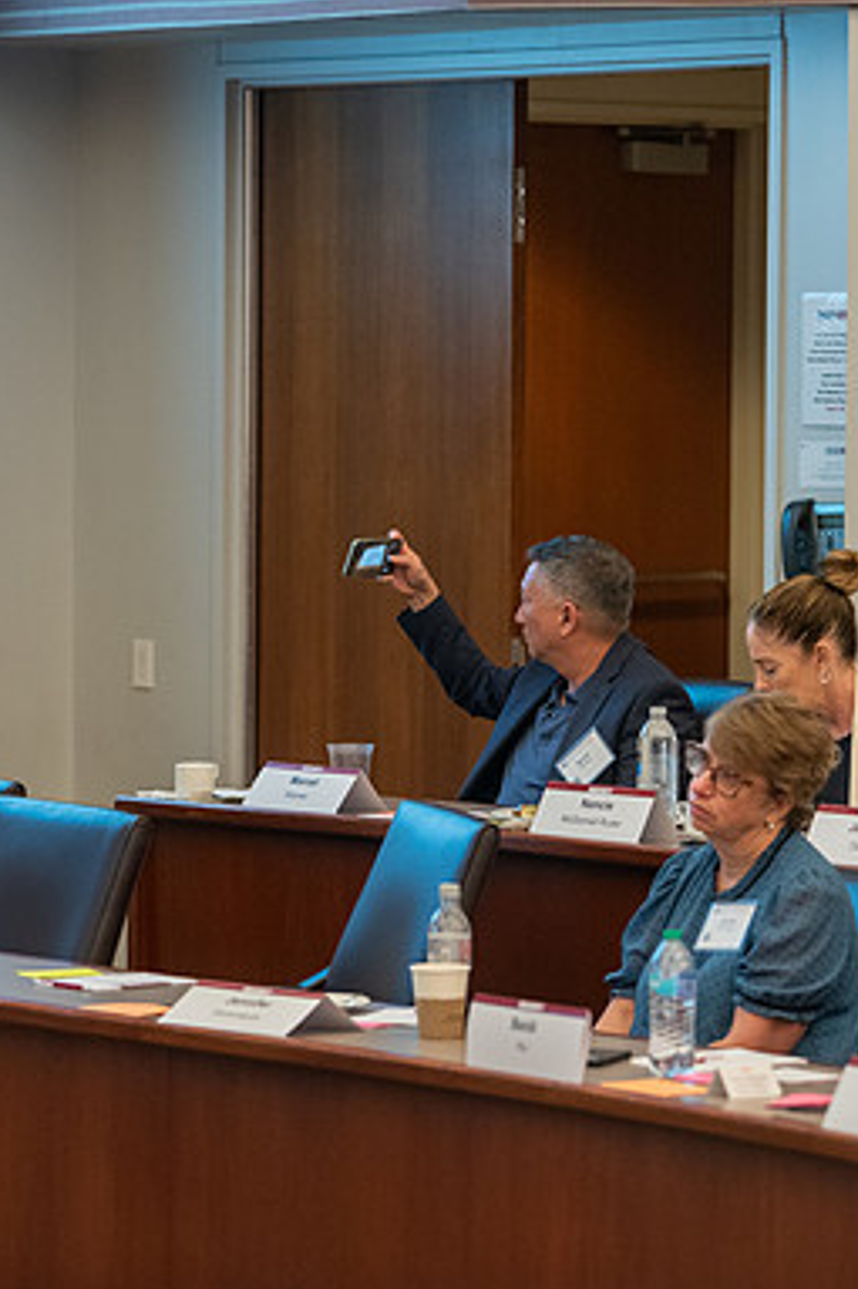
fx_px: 5689
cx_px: 474
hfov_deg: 8.6
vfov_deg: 12.9
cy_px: 646
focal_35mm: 159
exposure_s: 1/160
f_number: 2.8
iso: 2000
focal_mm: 105
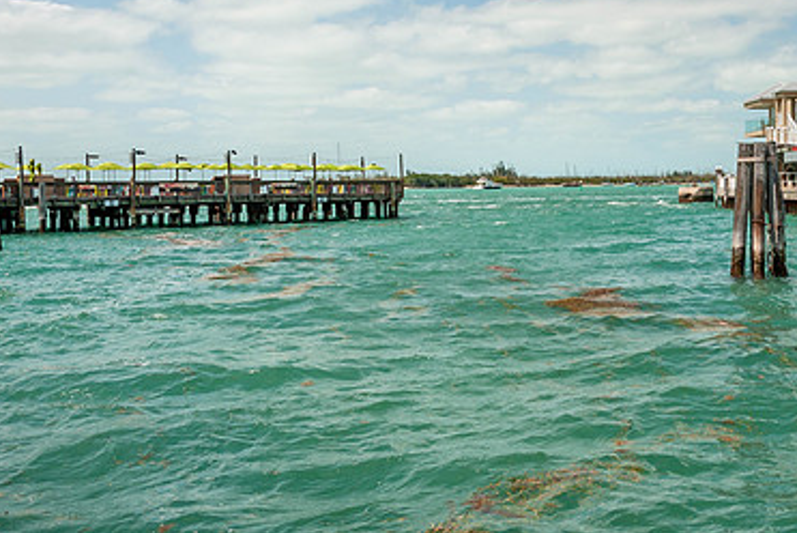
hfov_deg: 43.7
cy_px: 181
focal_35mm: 43
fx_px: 953
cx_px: 614
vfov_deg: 31.0
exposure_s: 1/250
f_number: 8
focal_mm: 18
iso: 100
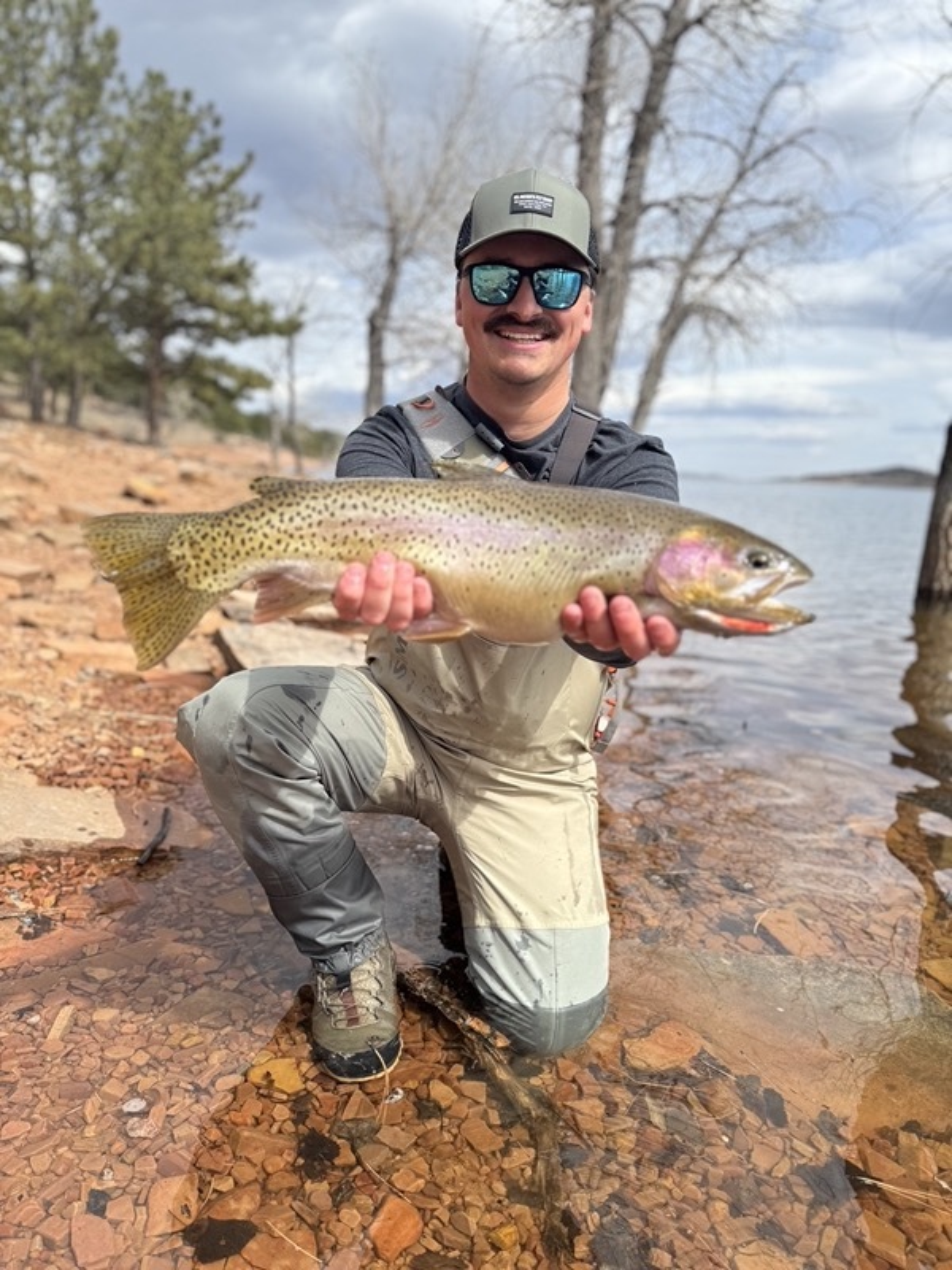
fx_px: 880
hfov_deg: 56.8
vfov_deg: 71.6
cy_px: 635
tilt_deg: -10.3
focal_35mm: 24
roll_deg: -1.2
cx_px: 476
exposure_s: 1/3247
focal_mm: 6.76
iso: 80
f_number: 1.78
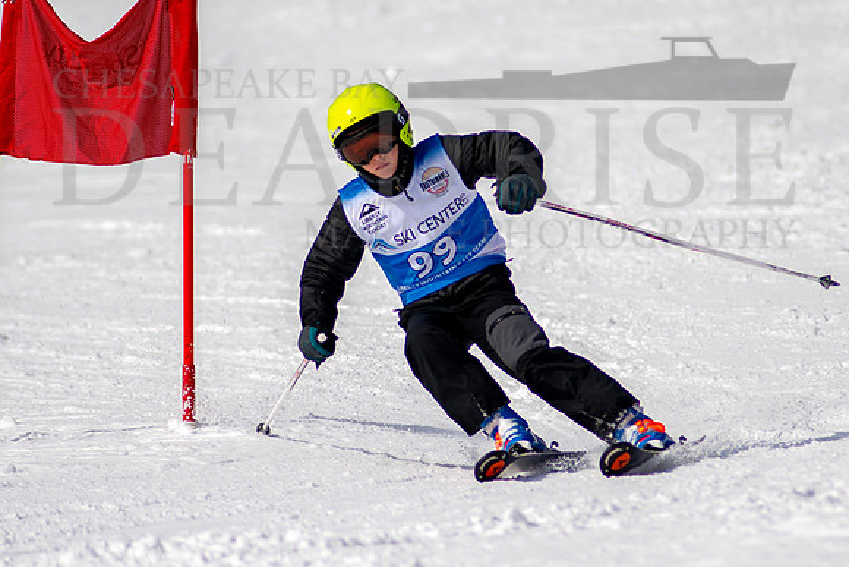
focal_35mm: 728
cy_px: 250
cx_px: 477
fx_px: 17173
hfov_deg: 2.8
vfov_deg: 1.9
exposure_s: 1/6400
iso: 100
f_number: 2.8
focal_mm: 300
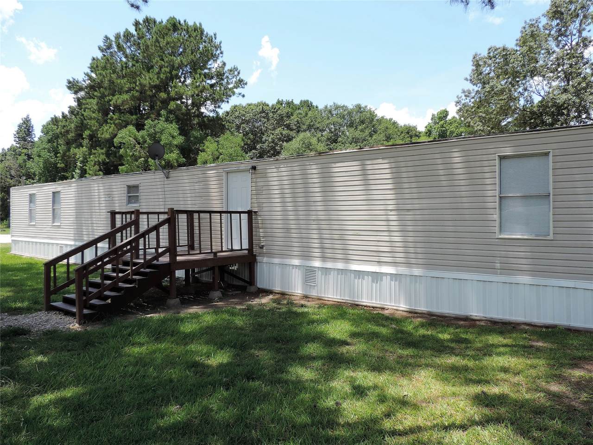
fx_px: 411
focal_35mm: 24
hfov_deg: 71.6
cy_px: 222
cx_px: 296
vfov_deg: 56.8
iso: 80
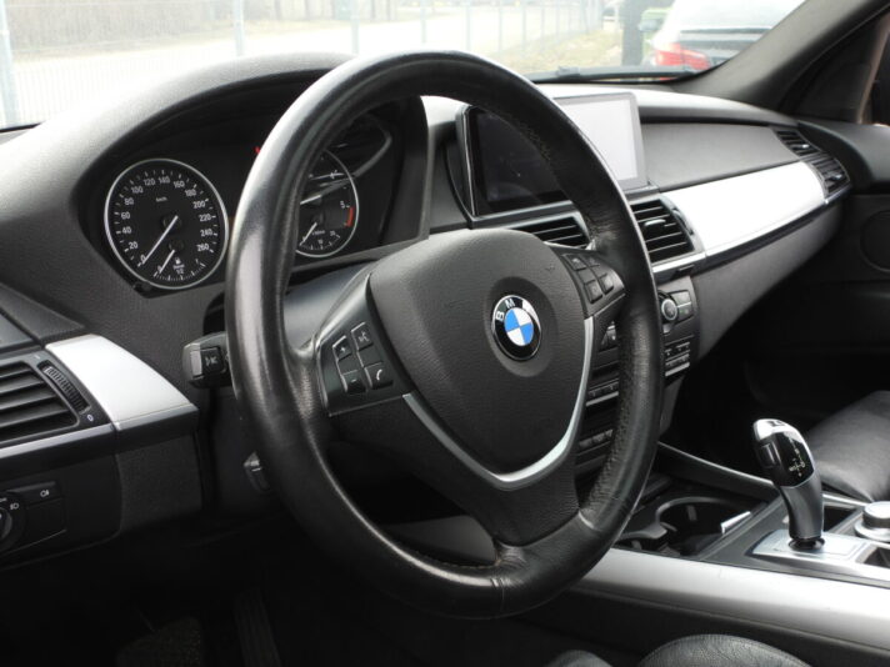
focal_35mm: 38
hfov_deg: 49.0
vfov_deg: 37.7
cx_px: 445
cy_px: 334
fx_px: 977
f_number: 3.2
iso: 100
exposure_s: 1/100
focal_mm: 6.8
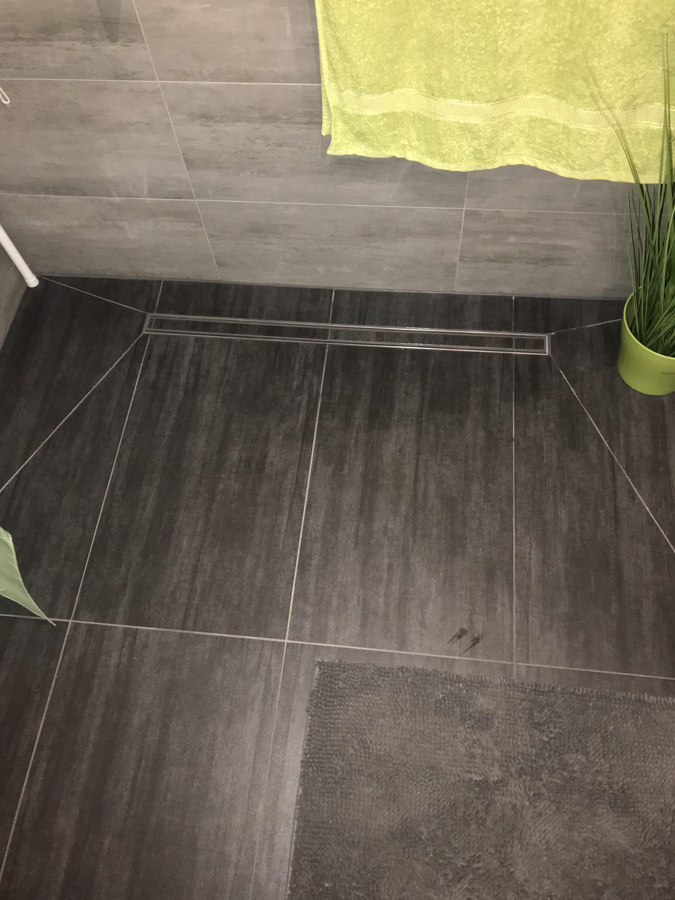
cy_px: 450
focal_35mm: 28
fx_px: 728
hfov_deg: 49.7
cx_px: 338
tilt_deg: -61.8
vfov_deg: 63.4
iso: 100
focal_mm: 3.99
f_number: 1.8
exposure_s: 1/17
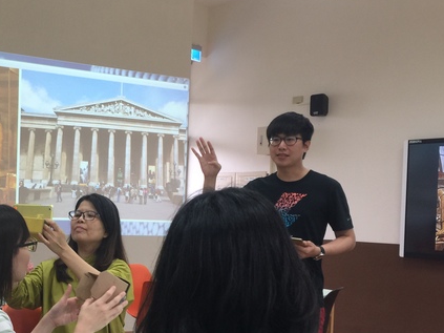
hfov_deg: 38.1
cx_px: 84
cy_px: 235
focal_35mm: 48
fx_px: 615
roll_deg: -3.6
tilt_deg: -2.0
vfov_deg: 29.9
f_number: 2.2
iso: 32
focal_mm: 4.15
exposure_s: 1/30
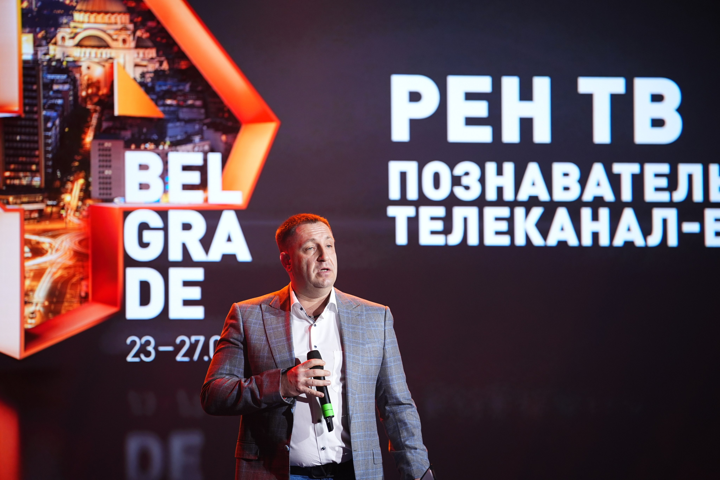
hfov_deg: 12.5
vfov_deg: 8.3
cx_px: 360
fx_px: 3300
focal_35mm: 165
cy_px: 240
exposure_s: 1/200
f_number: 2.8
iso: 640
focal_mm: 165
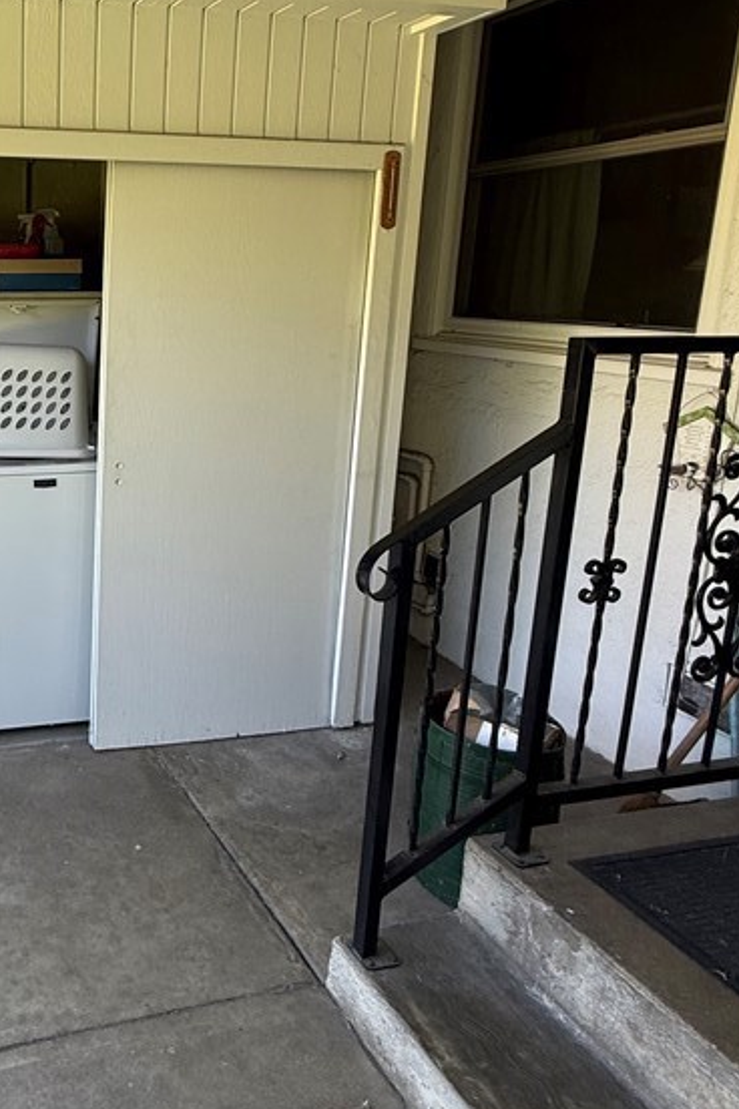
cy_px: 426
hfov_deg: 41.5
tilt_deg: -8.6
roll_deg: -0.1
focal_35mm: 27
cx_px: -6
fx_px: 831
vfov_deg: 66.5
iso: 80
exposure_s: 1/99
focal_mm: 2.22
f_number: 2.2
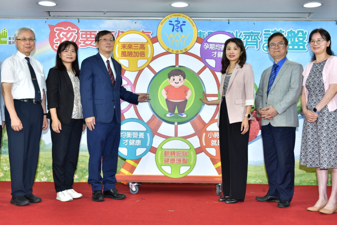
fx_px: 449
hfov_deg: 41.1
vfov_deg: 28.1
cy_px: 112
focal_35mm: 48
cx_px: 168
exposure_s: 1/125
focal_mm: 48
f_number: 6.3
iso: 500
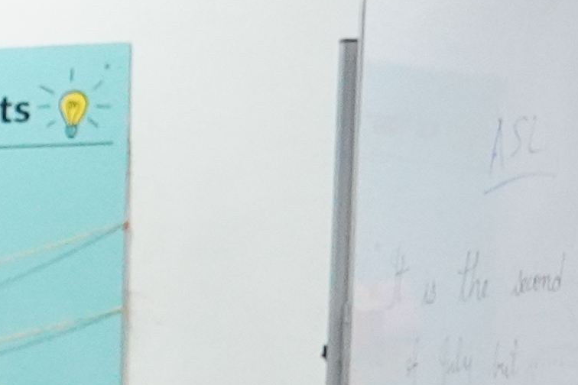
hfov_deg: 6.6
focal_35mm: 262
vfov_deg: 5.2
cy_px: 663
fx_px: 4206
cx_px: -1590
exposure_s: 1/320
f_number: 4
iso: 6400
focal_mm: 33
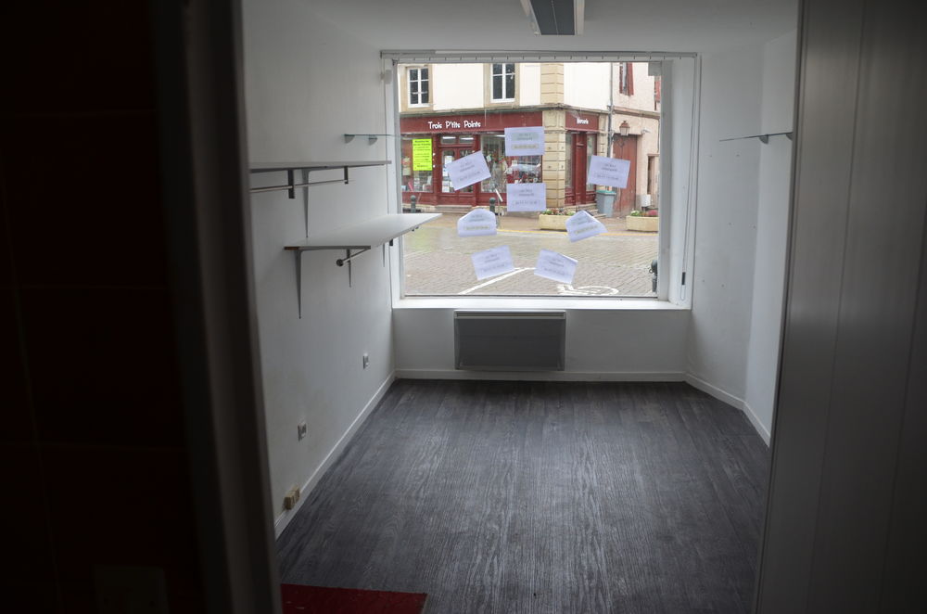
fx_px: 694
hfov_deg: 67.5
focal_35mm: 27
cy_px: 307
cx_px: 464
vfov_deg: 47.7
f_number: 4
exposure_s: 1/60
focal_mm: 18
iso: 400
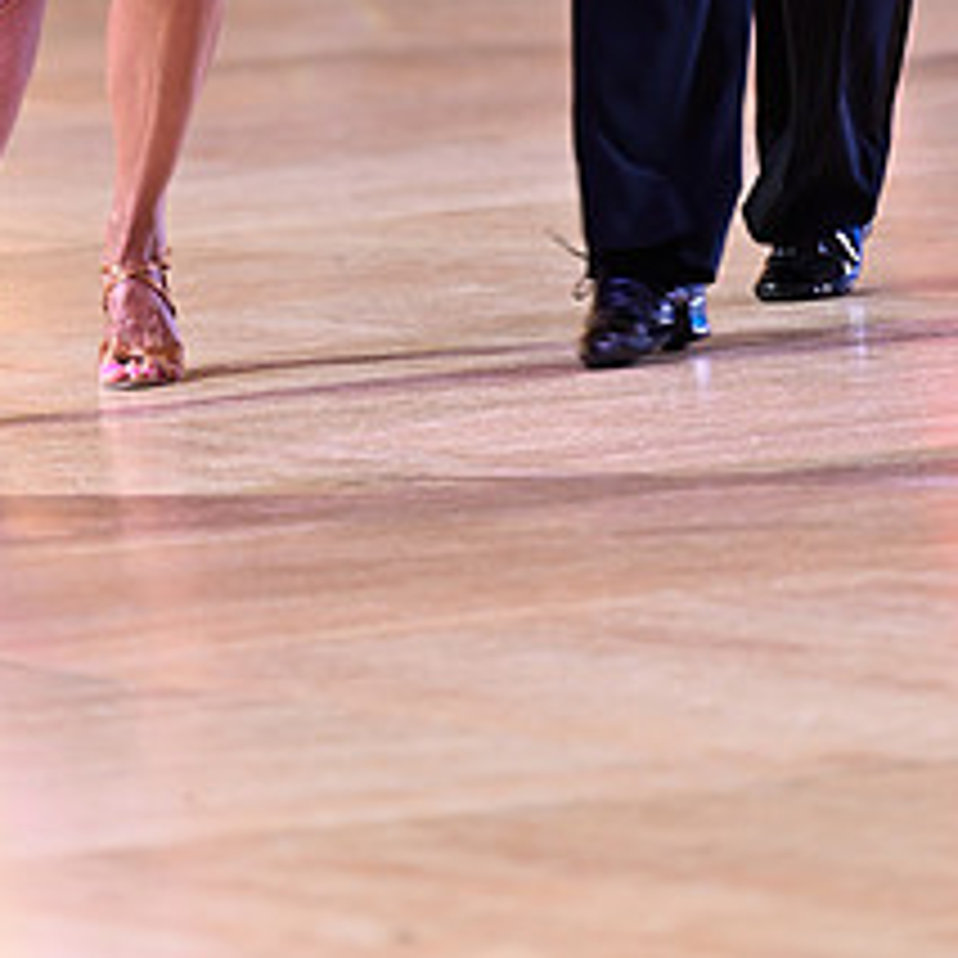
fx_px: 14497
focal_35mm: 463
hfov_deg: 3.8
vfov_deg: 3.8
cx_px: 391
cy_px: -247
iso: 1600
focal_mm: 200
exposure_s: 1/250
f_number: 3.5
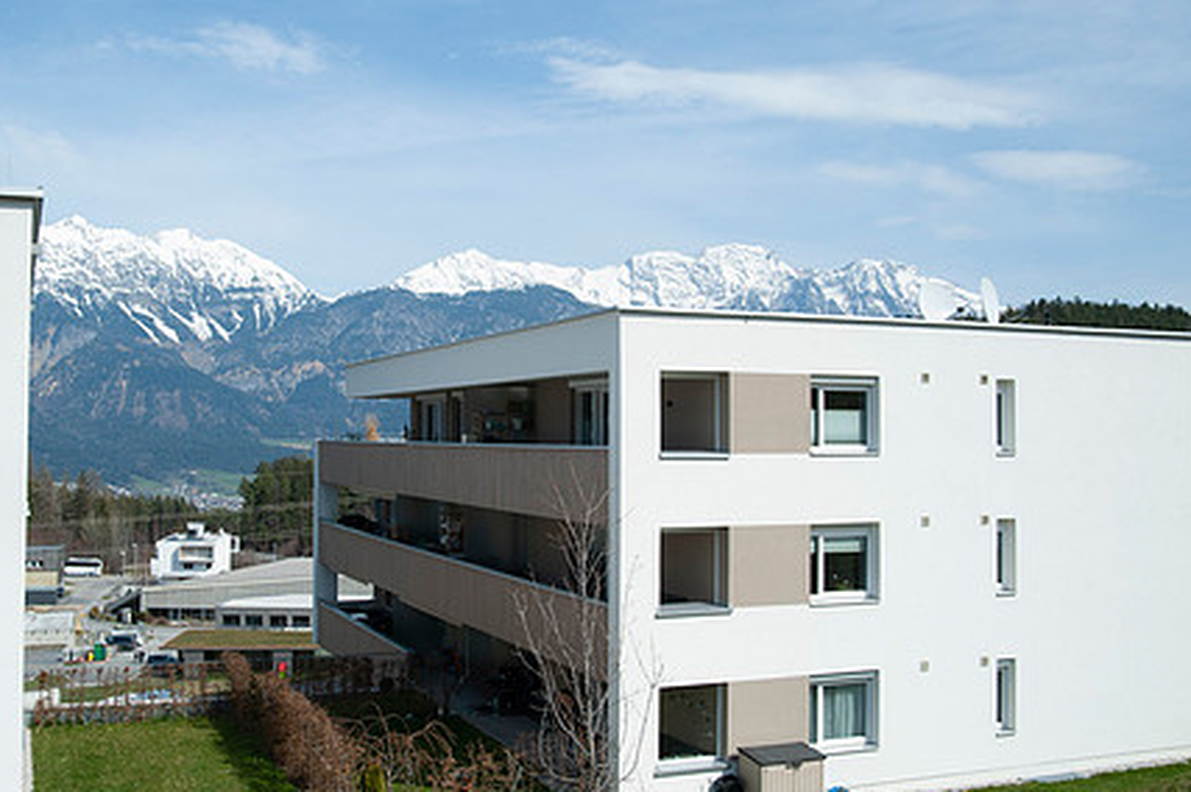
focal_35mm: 38
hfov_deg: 50.5
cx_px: 488
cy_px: 376
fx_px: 1256
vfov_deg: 35.0
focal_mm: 28
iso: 200
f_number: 11
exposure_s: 1/500
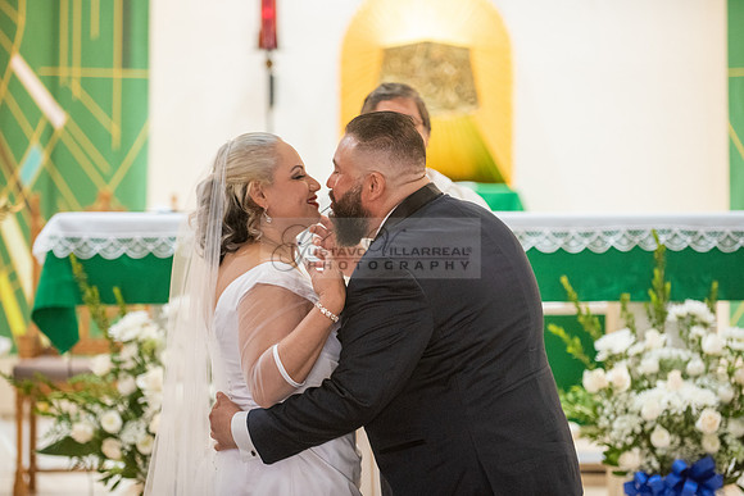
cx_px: 372
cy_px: 248
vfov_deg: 9.5
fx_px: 2986
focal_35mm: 144
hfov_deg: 14.2
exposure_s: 1/160
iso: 2000
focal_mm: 135
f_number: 2.8
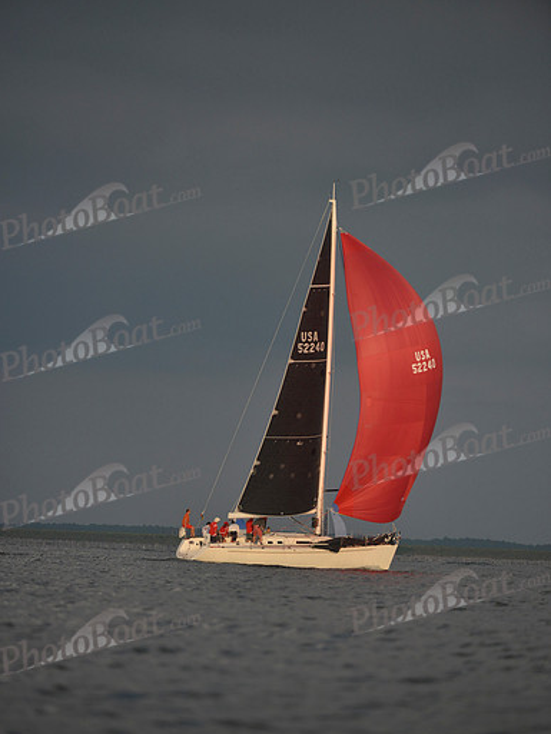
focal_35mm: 435
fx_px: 9228
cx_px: 276
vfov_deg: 4.6
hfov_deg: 3.4
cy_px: 399
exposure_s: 1/5000
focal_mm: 400
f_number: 4
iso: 280
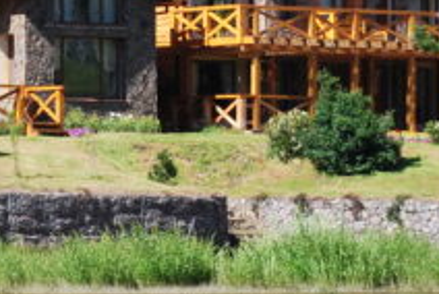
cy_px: 74
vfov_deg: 4.0
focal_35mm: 348
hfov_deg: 5.9
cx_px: -35
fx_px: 4250
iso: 200
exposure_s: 1/200
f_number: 10
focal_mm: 48
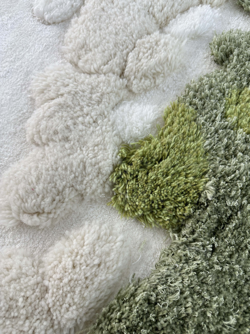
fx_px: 231
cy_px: 167
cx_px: 125
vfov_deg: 71.6
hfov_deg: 56.8
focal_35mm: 24
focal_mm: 6.86
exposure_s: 1/100
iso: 64
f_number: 1.78
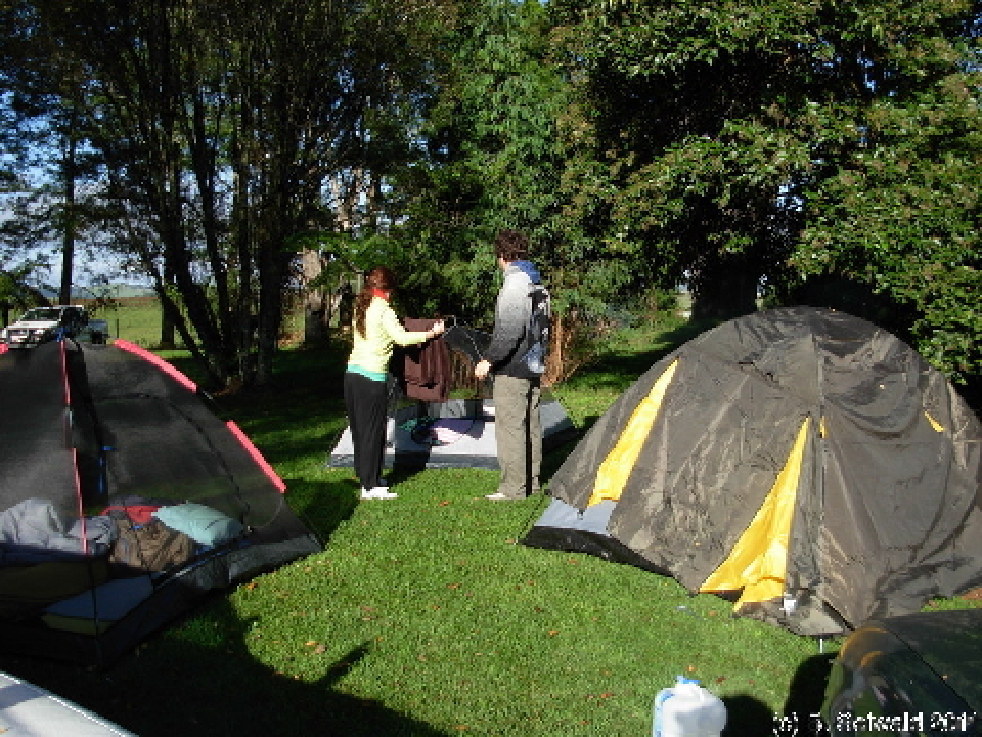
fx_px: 1078
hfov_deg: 49.0
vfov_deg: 37.7
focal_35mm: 38
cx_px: 491
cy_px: 368
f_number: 2.9
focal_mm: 6.3
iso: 79
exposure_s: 1/790
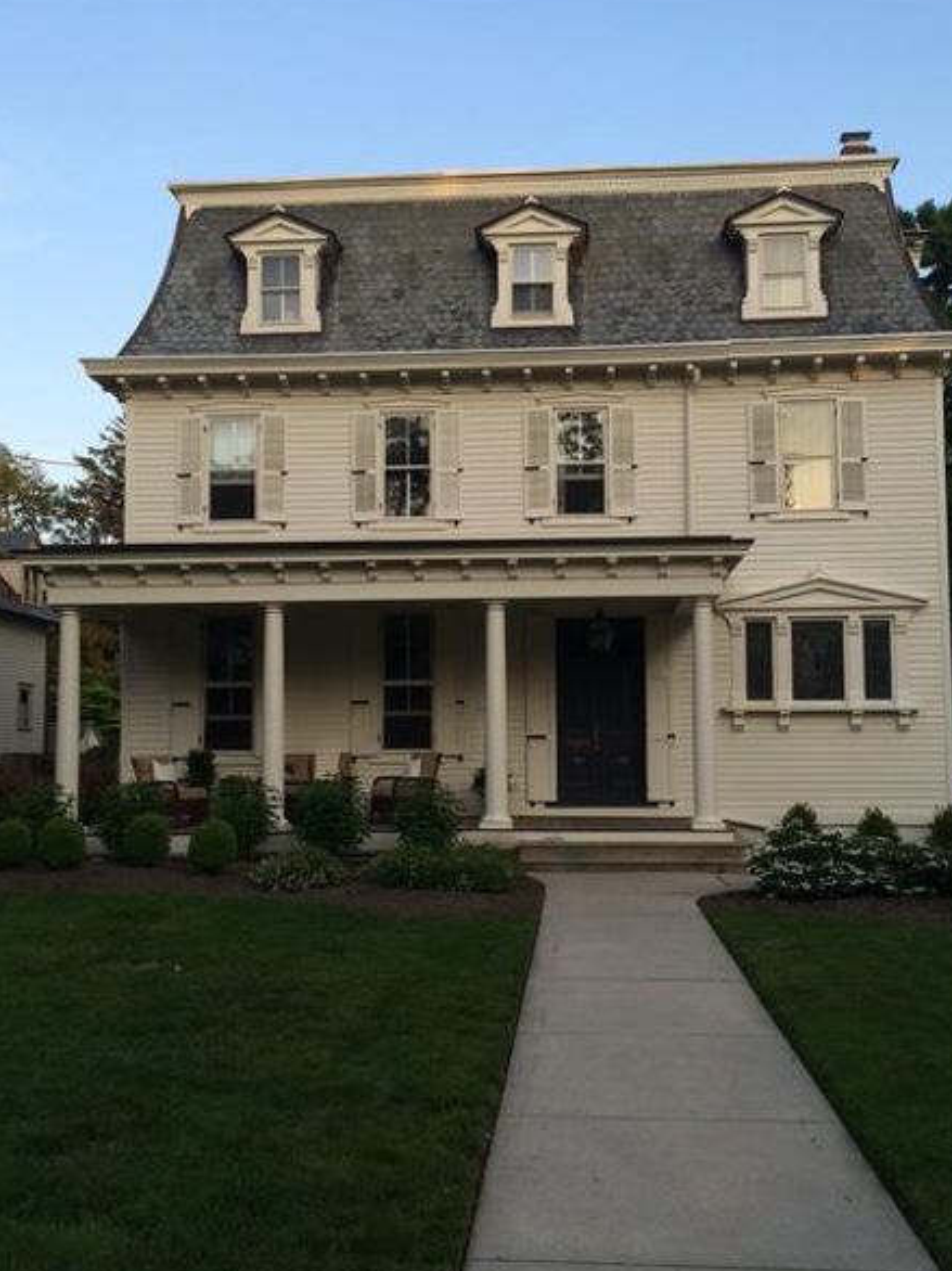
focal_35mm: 33
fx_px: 1211
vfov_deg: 55.4
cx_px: 486
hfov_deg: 42.9
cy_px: 656
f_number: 2.2
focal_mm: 4.15
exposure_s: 1/297
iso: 32
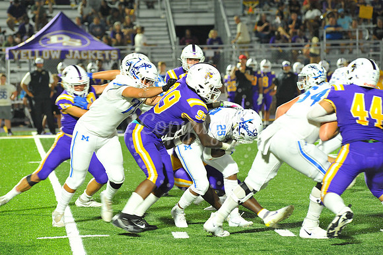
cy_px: 128
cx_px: 192
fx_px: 2126
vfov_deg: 6.9
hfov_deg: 10.3
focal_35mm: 200
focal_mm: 200
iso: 4000
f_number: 5.6
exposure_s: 1/160
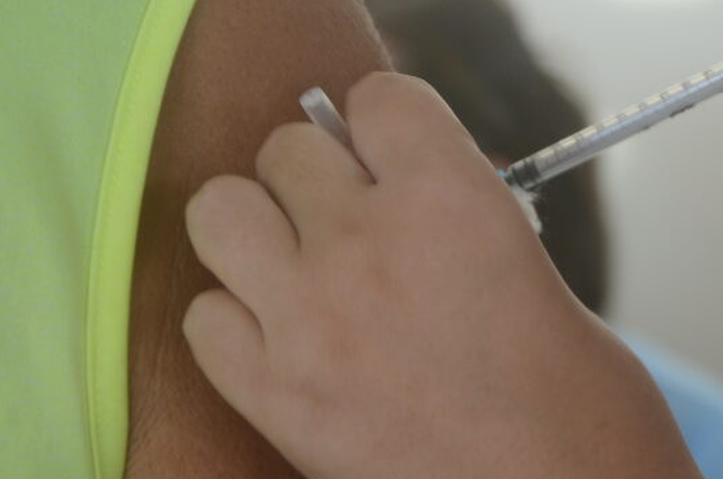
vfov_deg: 8.1
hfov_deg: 12.2
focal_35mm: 168
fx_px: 3367
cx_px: 539
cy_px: 172
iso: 400
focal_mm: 58
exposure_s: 1/100
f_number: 6.3
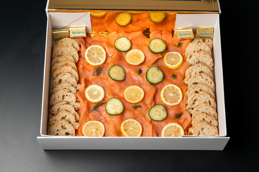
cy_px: 86
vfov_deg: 19.4
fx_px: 503
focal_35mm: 70
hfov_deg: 28.9
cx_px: 130
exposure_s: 1/200
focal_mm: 70
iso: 100
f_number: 10
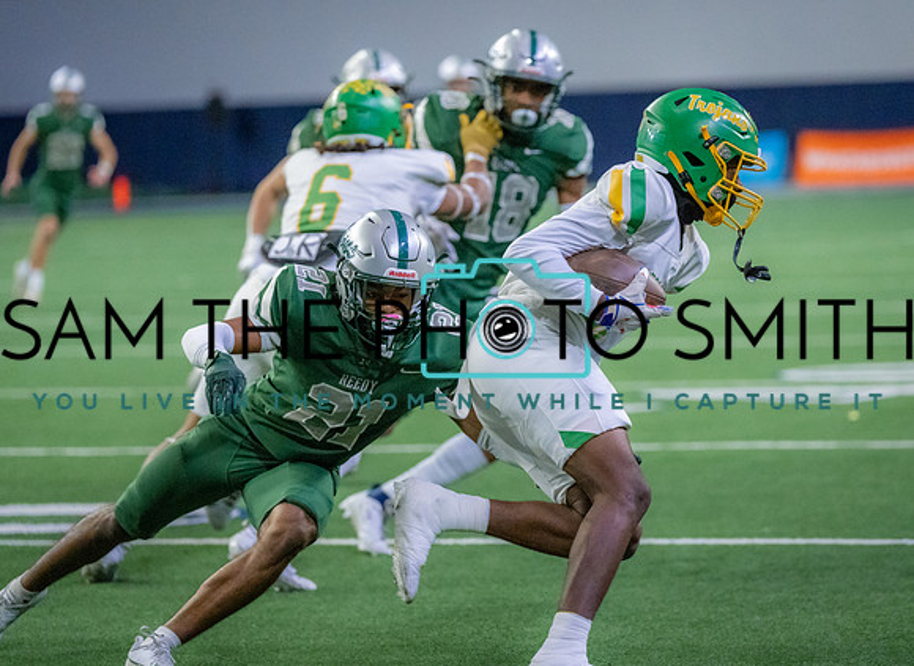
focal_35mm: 204
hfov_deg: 9.8
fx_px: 5330
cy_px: 305
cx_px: 539
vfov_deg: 7.2
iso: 6400
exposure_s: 1/1250
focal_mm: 151
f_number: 2.8
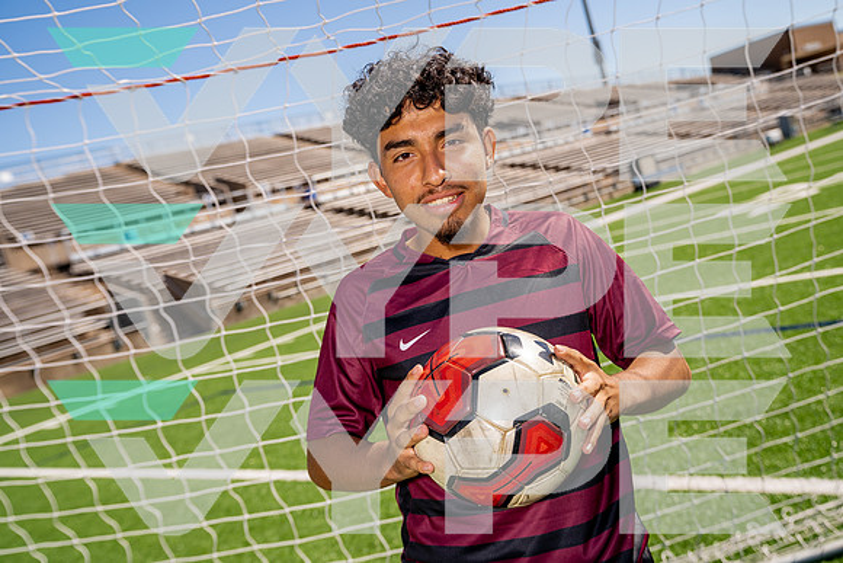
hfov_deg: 49.5
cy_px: 282
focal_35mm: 39
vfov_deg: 34.2
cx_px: 422
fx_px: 913
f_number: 4.5
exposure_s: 1/1000
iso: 100
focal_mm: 39
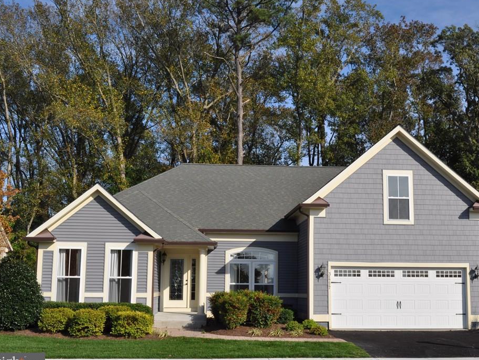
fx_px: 664
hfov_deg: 39.6
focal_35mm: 48
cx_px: 269
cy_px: 183
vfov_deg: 30.3
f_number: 16
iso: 200
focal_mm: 28
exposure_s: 1/200
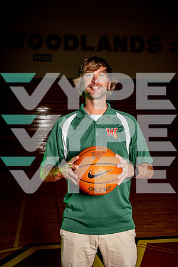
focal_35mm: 47
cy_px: 134
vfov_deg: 41.9
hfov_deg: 28.6
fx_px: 349
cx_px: 89
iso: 200
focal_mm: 47
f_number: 8
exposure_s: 1/250
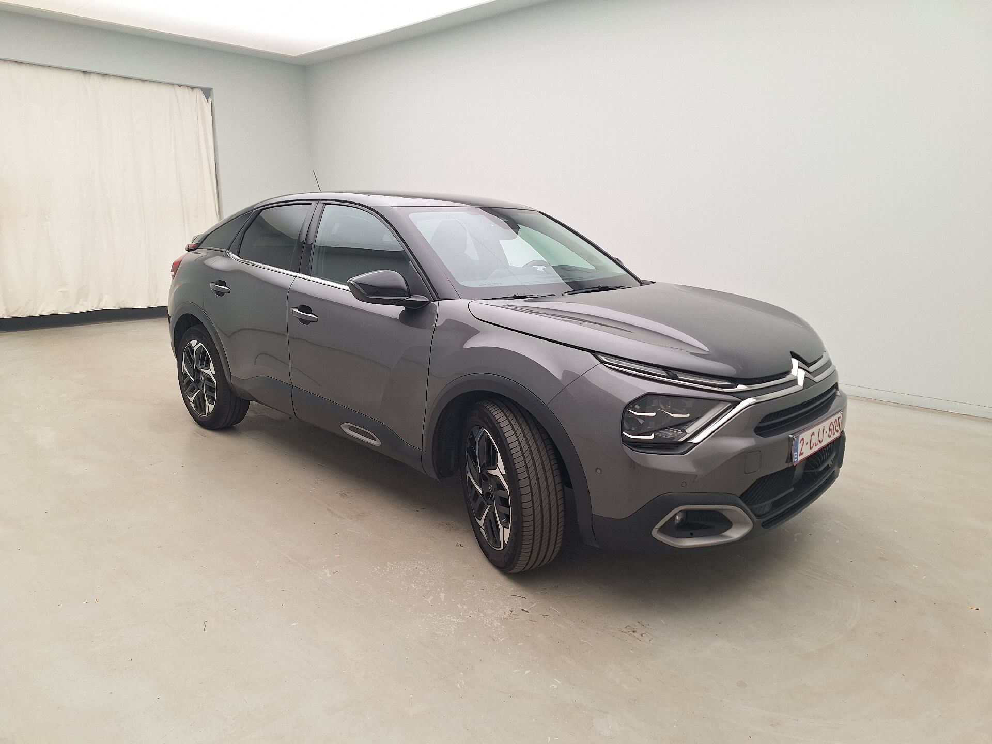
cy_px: 372
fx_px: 659
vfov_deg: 58.9
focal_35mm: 23
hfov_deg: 73.9
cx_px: 496
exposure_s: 1/100
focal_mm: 5.54
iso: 50
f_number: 1.8
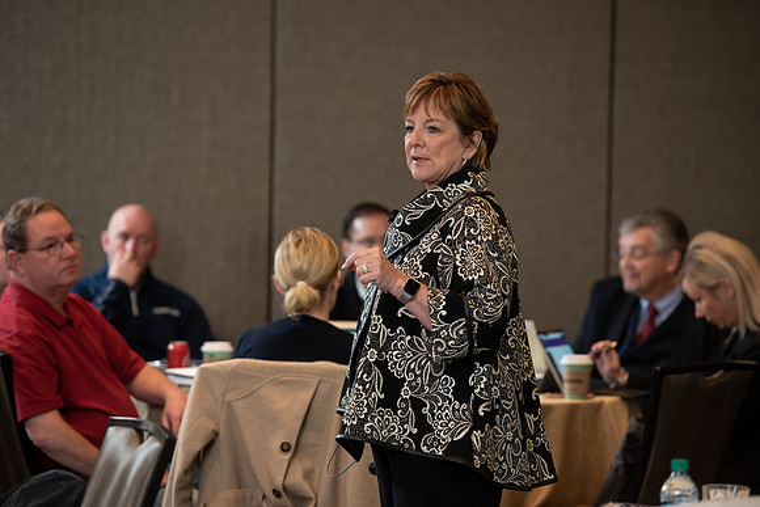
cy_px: 254
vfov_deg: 8.9
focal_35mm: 155
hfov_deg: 13.2
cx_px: 380
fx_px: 3273
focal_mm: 155
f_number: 3.5
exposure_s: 1/200
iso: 1250
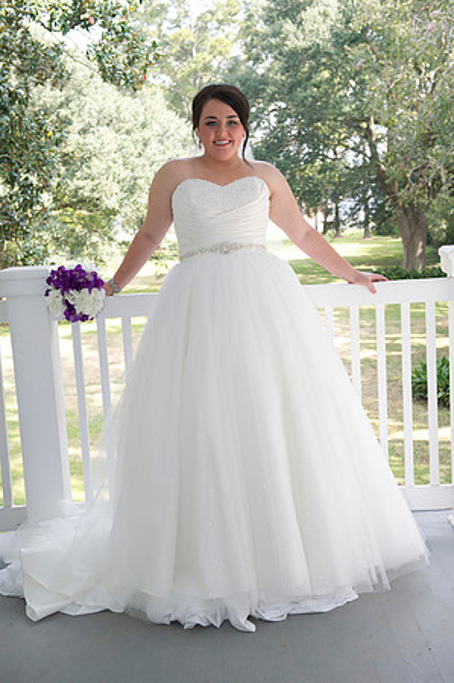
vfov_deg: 39.6
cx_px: 227
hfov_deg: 26.9
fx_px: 948
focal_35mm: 50
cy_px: 342
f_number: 5.6
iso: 320
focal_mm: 50
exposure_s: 1/125
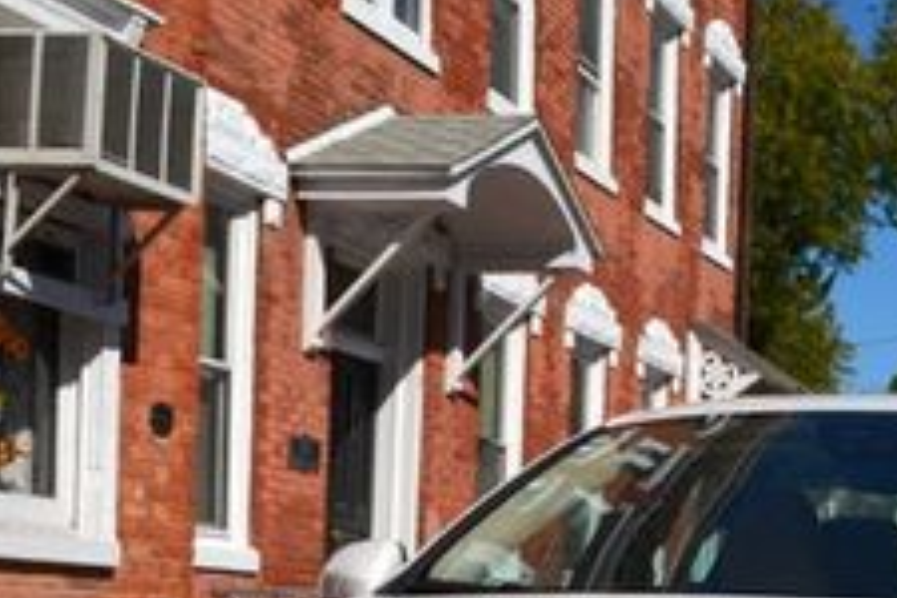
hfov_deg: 23.1
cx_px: 861
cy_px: 805
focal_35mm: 85
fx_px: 2118
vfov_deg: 15.2
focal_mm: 20
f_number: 10
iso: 100
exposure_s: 1/400
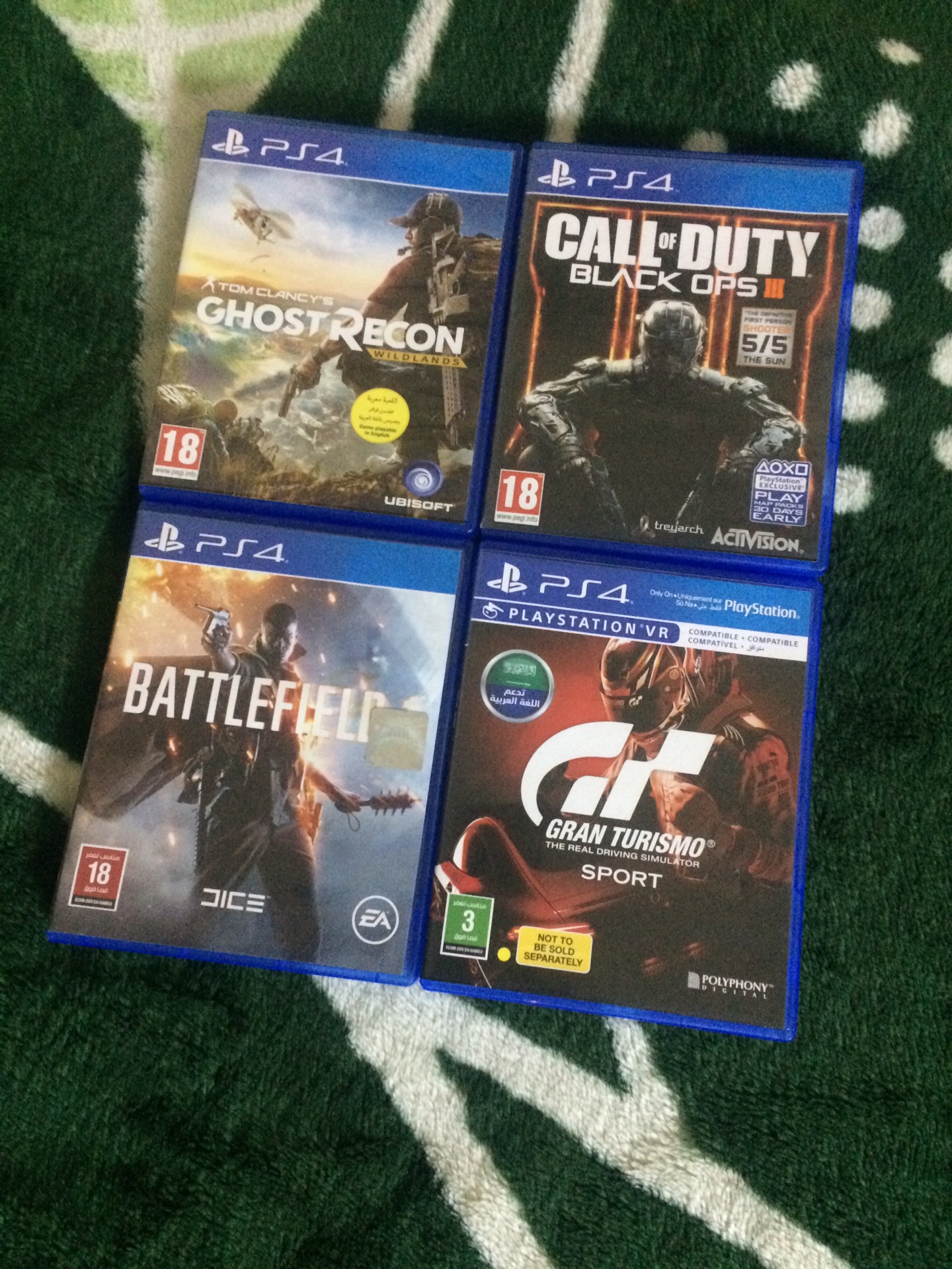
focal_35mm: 29
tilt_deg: -79.2
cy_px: 634
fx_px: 1063
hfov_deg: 48.2
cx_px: 476
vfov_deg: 61.7
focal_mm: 4.15
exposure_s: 1/17
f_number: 2.2
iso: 400
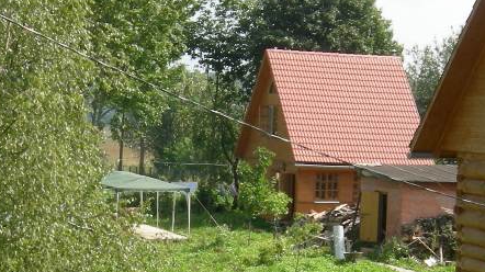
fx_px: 1234
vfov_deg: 12.5
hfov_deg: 22.1
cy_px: 253
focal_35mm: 96
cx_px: 146
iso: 64
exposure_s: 1/157
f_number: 6.3
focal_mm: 8
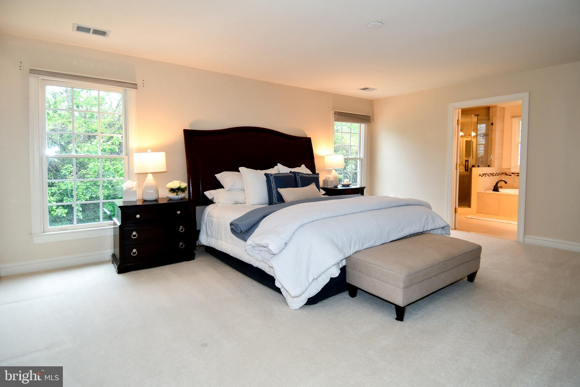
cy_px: 194
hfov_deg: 90.0
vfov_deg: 67.4
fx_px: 290
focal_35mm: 18
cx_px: 290
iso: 450
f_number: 4
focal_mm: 12
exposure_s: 1/60
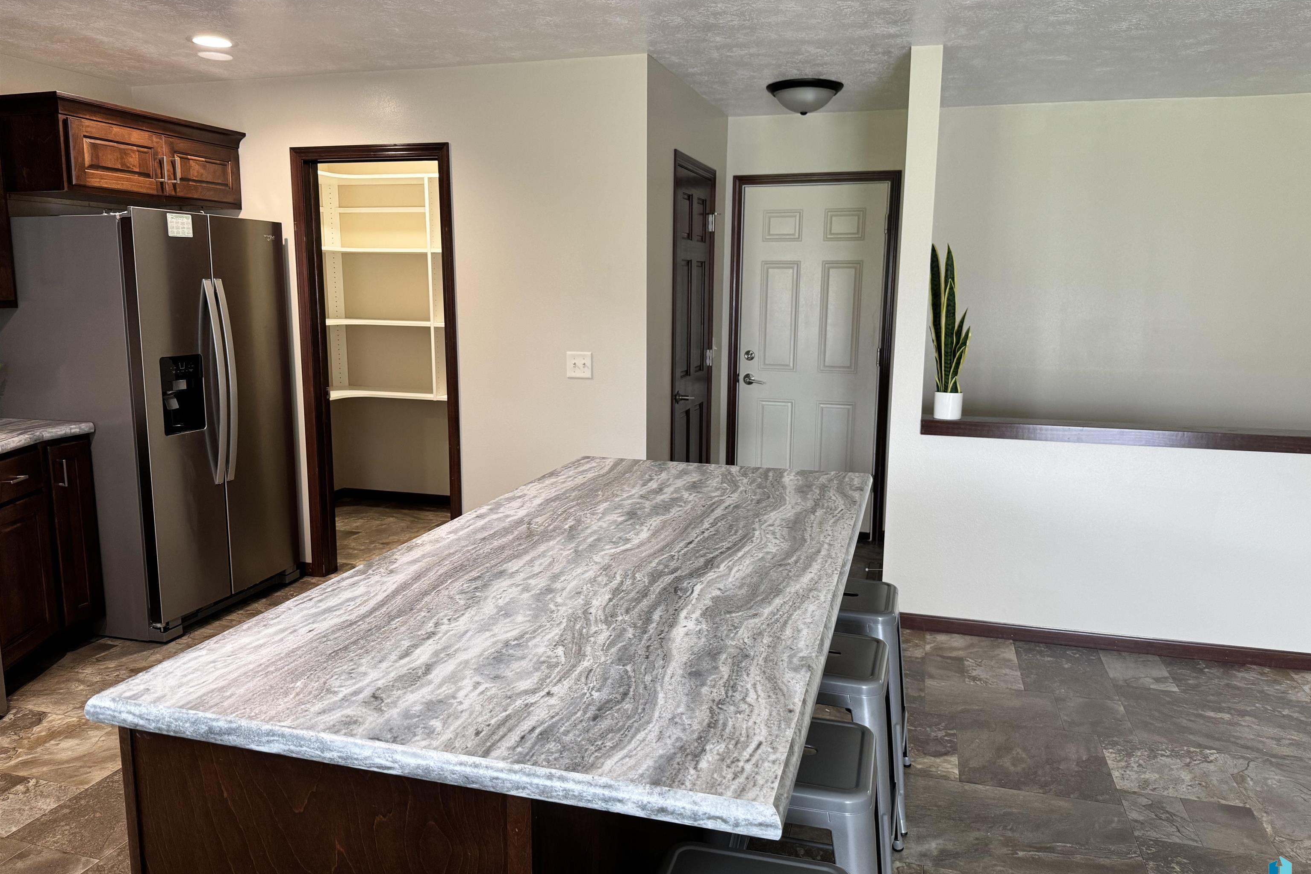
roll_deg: -0.2
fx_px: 910
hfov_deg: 71.5
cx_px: 656
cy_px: 426
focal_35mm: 25
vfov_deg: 51.3
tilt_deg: -9.1
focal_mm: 6.76
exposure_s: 1/60
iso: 160
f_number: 1.78
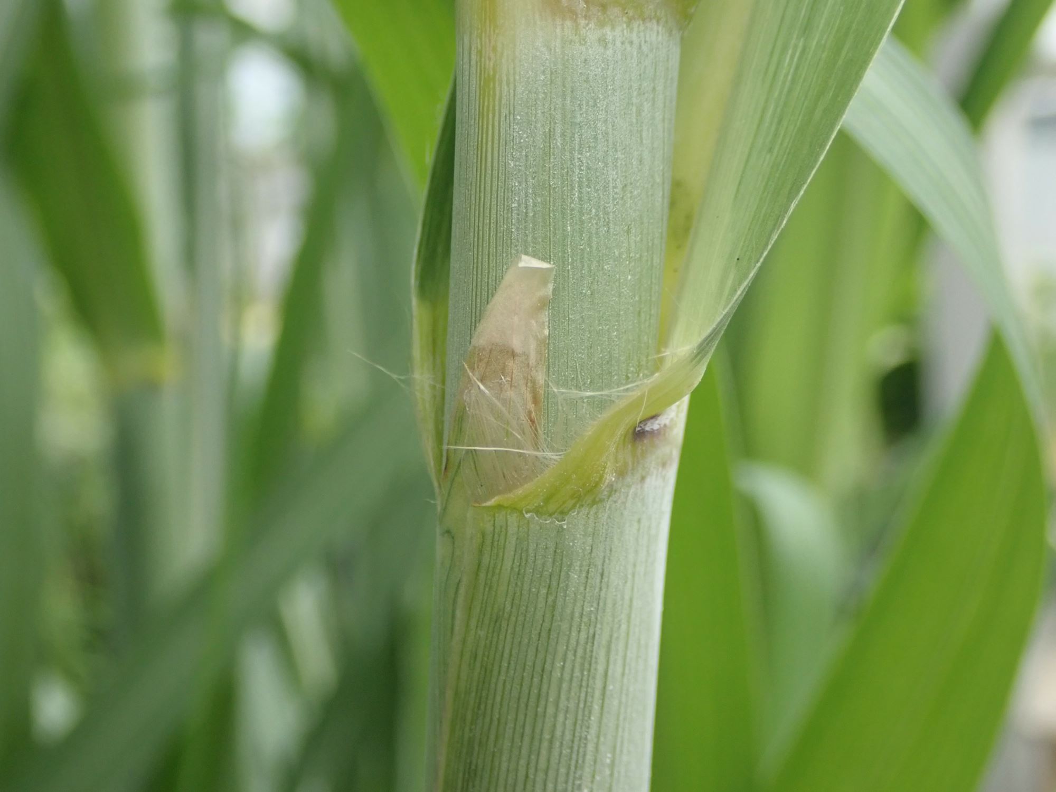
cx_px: 528
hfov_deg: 36.2
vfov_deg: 27.5
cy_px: 396
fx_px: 1617
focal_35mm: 53
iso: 250
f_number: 3.4
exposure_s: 1/200
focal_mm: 9.61
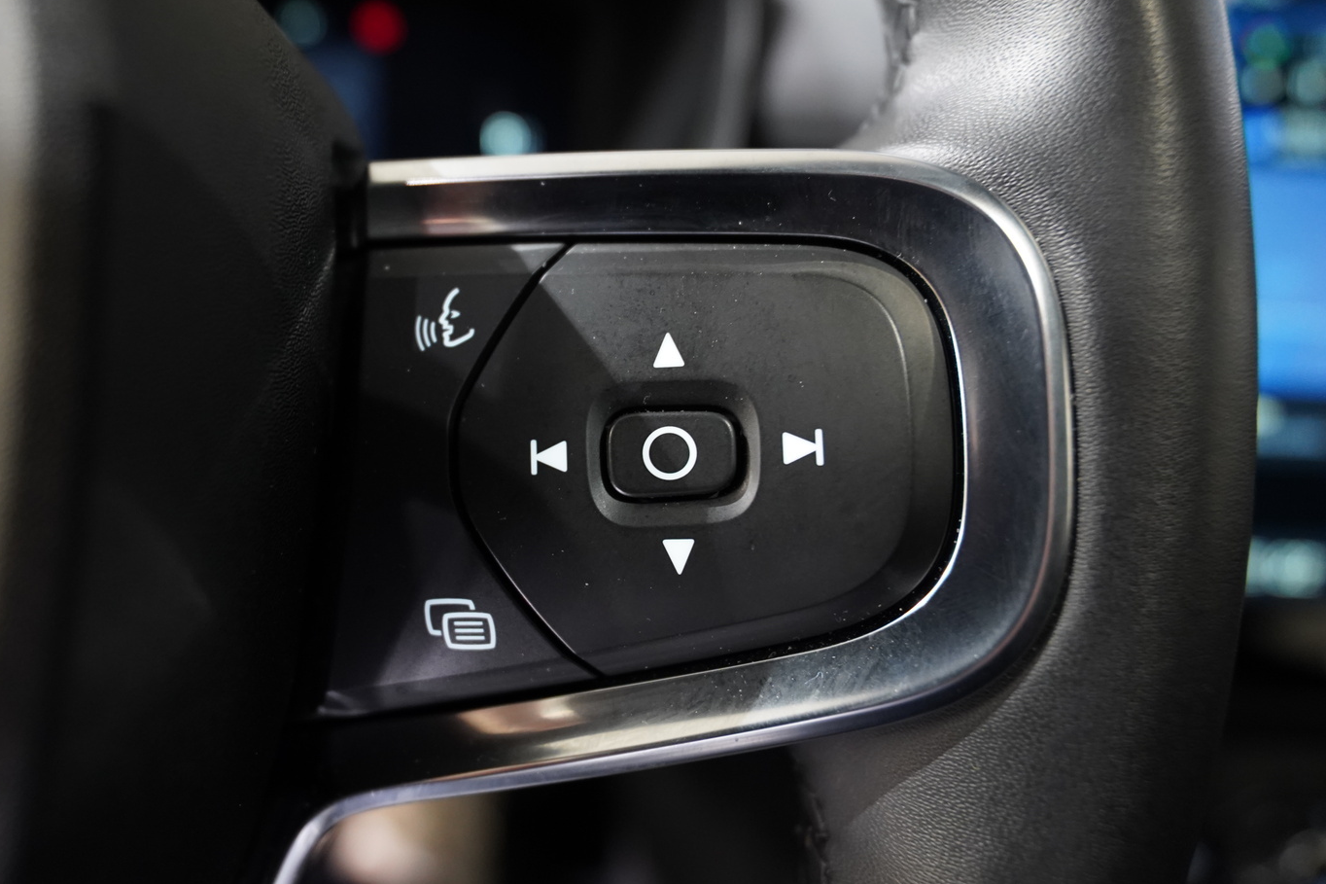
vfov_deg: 64.5
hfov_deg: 86.2
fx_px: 700
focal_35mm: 19
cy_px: 433
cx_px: 557
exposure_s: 1/60
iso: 3200
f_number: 2.8
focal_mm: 16
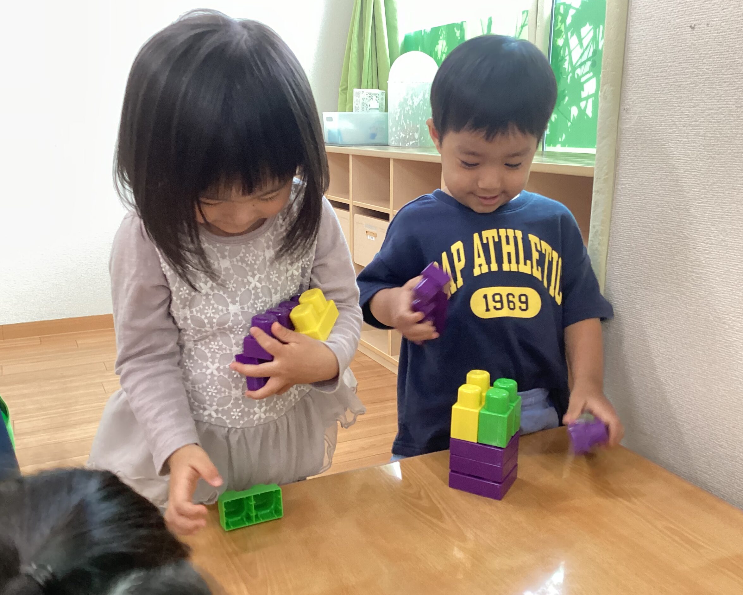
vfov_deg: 44.5
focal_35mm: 33
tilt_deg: -14.5
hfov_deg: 54.2
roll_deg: +0.0
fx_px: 726
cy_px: 301
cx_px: 375
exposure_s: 1/60
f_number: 2.4
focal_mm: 3.3
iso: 160
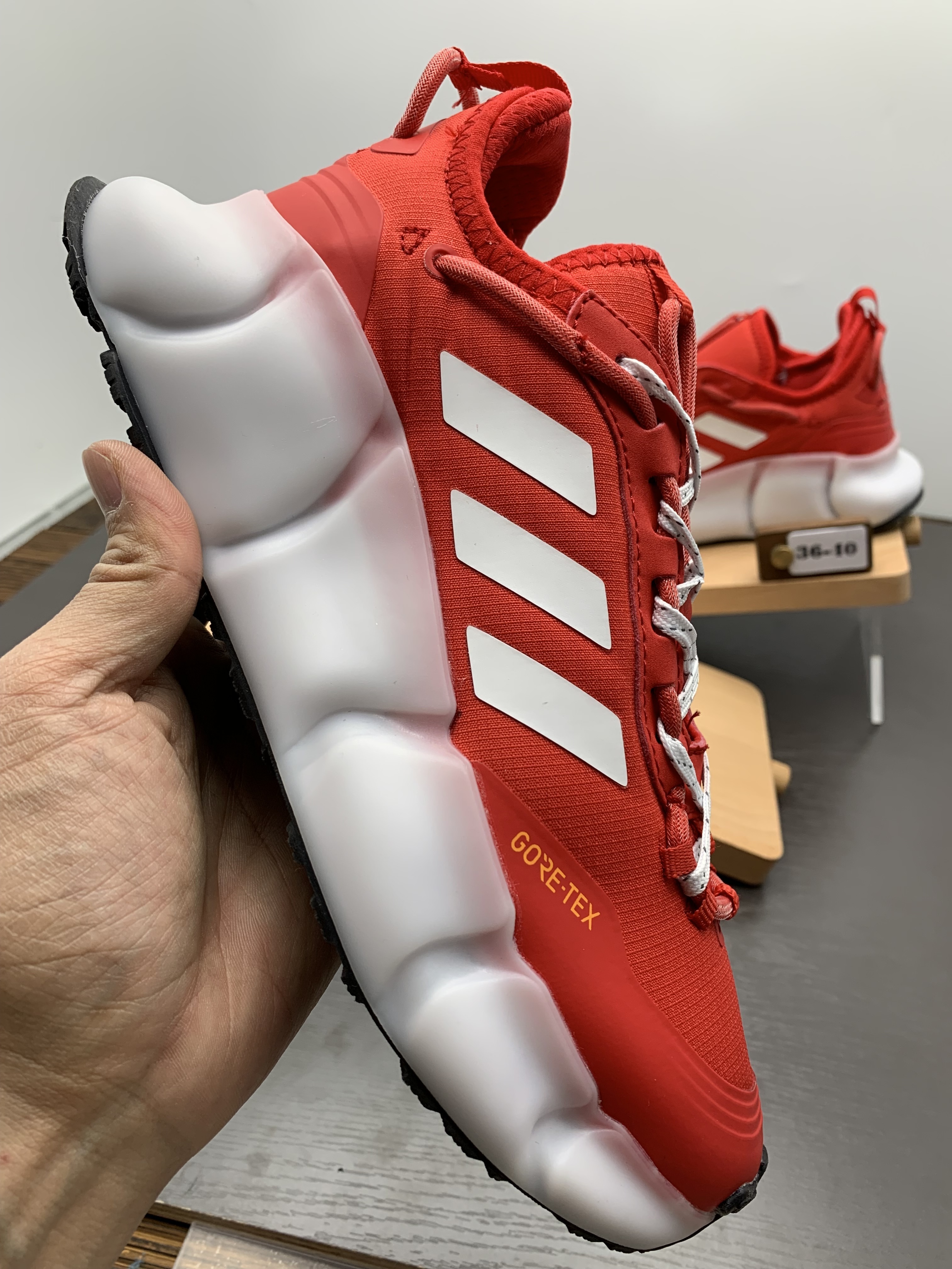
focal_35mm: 26
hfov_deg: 53.1
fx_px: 953
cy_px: 634
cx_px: 476
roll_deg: -3.4
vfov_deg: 67.3
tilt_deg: -29.7
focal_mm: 4.25
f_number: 1.8
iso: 40
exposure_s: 1/121
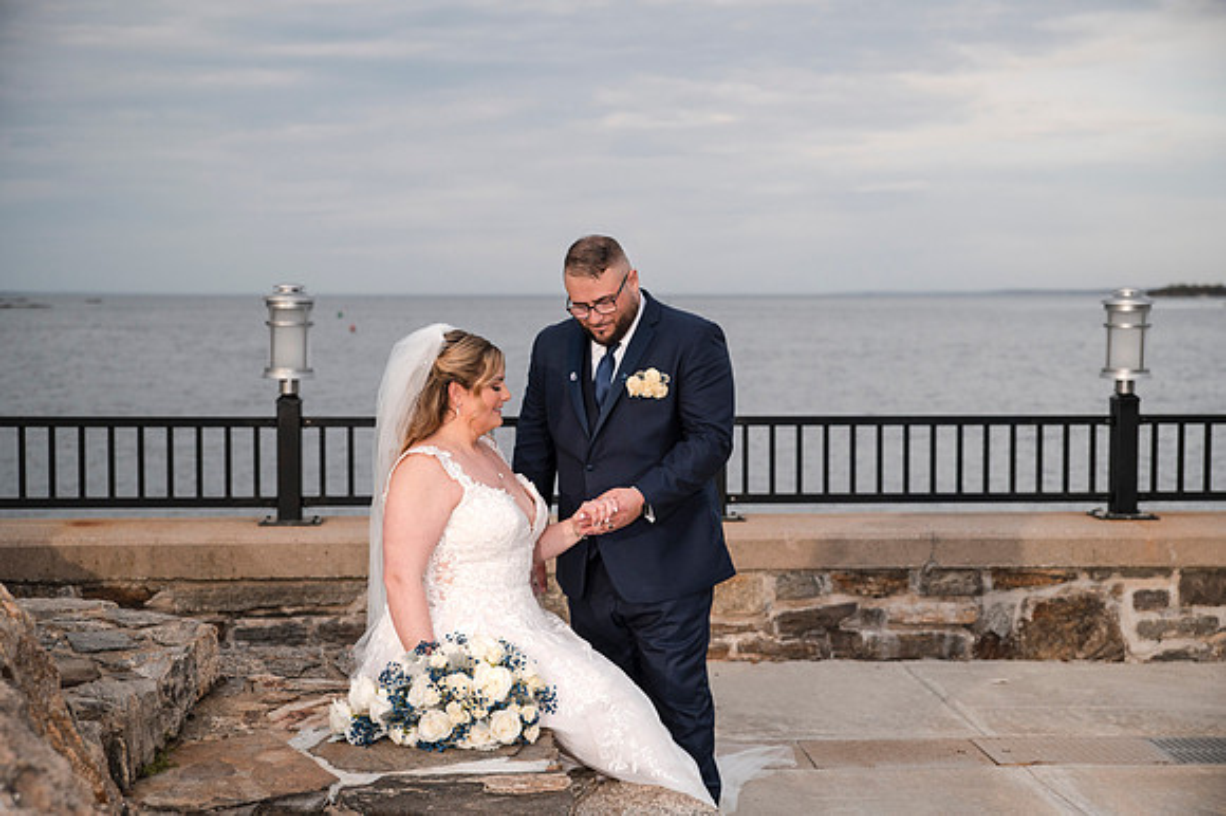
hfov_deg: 37.5
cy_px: 408
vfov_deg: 25.5
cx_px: 613
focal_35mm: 53
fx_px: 1804
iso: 1250
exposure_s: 1/8000
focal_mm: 52
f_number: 3.2
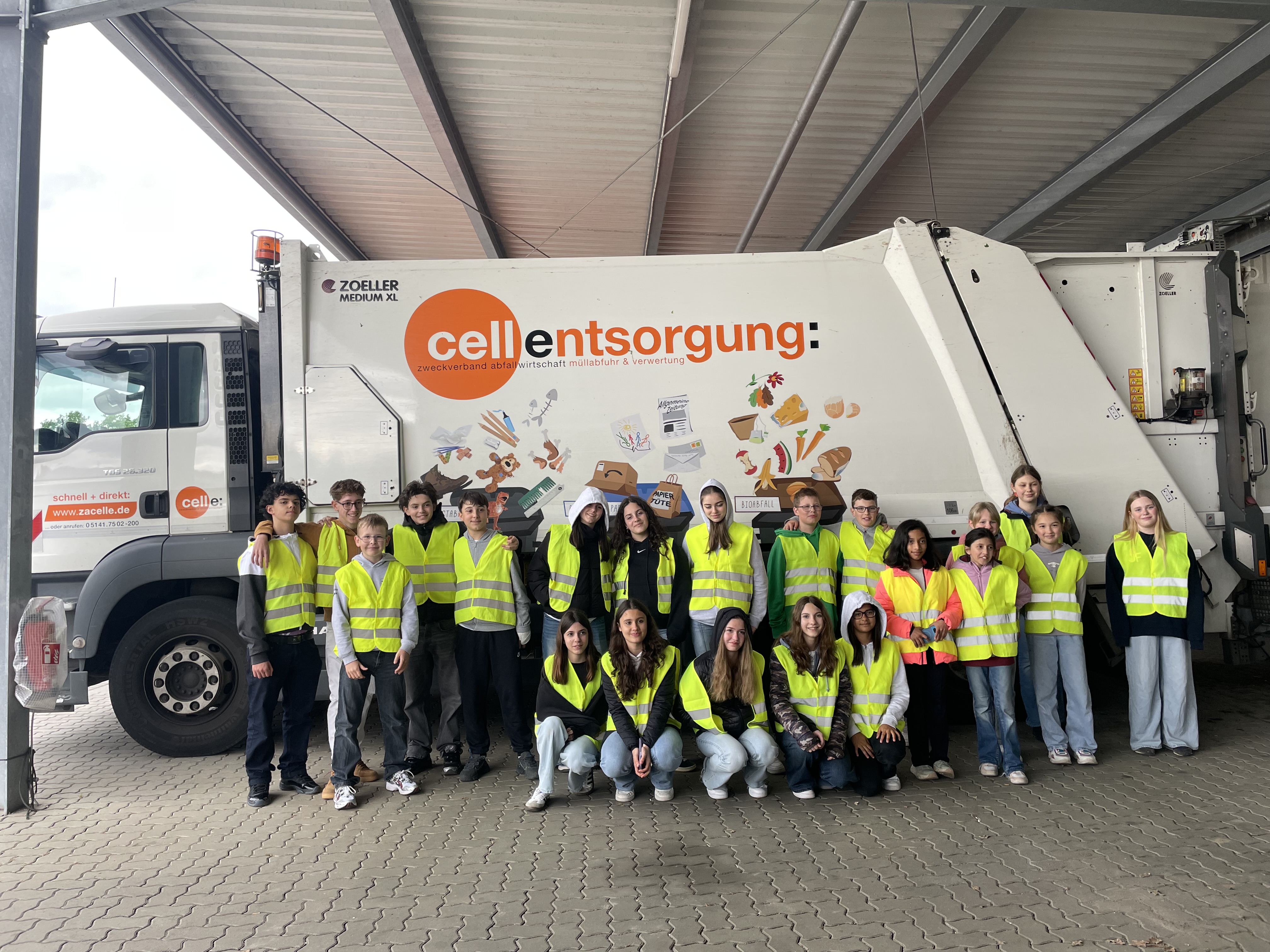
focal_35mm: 26
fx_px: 954
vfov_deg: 53.1
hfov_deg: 67.3
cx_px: 635
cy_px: 476
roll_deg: +1.5
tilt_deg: +3.8
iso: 64
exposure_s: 1/121
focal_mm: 4.2
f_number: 1.6
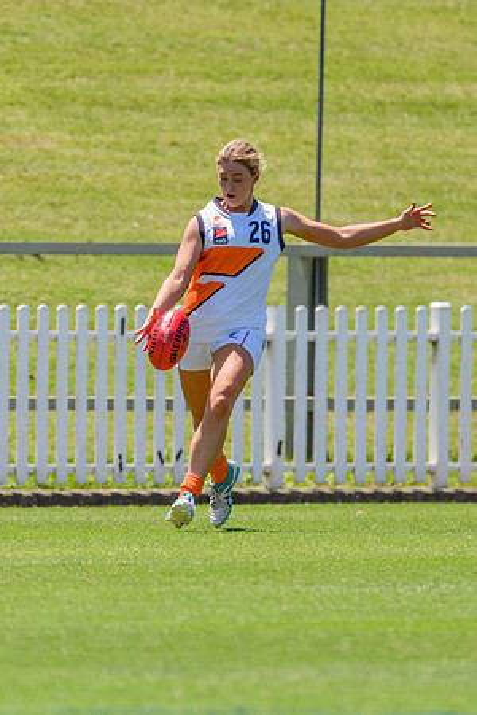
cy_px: 317
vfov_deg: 1.9
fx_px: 22057
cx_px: 241
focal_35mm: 1110
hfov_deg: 1.2
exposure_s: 1/2000
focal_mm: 600
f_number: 7.1
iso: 800
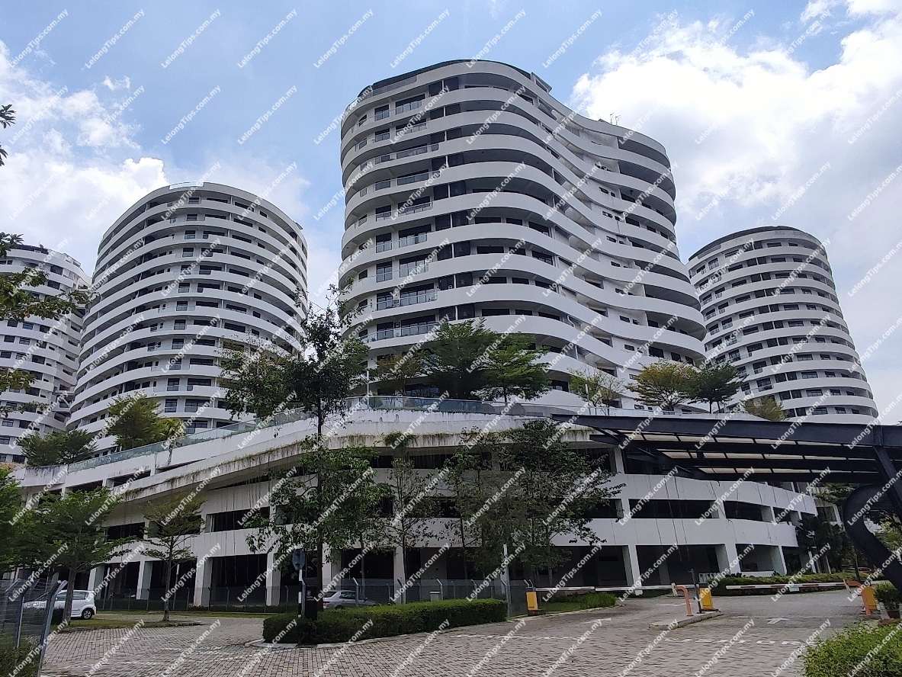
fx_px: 417
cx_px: 451
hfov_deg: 94.5
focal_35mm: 16
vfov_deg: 78.1
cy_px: 338
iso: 50
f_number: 2.2
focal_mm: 1.65
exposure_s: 1/2281
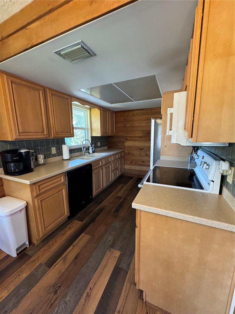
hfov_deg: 85.7
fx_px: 127
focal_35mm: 14
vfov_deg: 102.1
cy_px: 157
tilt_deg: -10.1
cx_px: 118
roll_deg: +2.6
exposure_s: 1/60
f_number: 2.2
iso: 400
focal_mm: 2.22
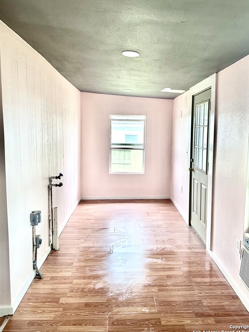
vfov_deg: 67.2
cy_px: 155
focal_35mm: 26
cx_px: 130
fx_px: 249
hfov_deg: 53.1
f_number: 1.78
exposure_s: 1/121
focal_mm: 6.86
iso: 200
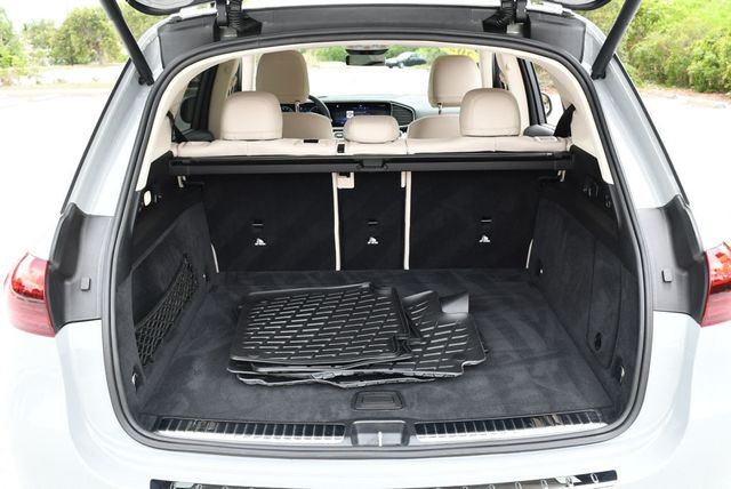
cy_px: 244
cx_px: 366
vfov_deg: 36.9
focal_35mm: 36
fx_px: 732
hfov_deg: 53.1
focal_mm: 18
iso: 400
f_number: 5
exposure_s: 1/250
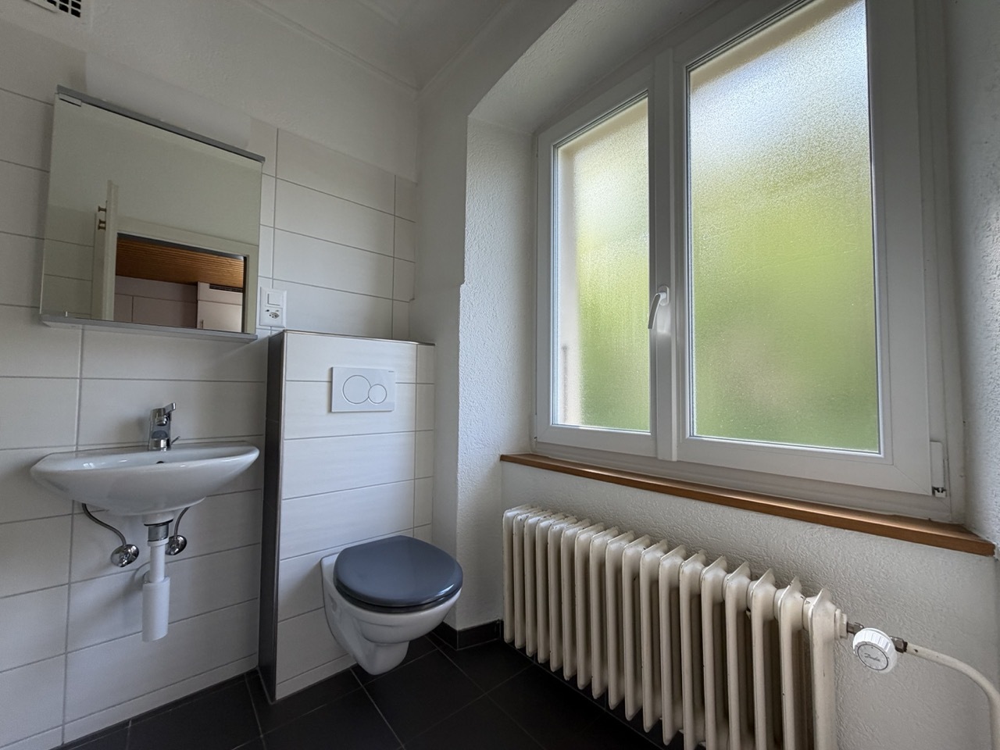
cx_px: 500
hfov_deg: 102.1
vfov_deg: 85.7
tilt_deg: +0.2
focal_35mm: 14
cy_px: 375
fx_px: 404
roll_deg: +0.5
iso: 100
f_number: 2.2
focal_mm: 2.22
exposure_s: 1/121
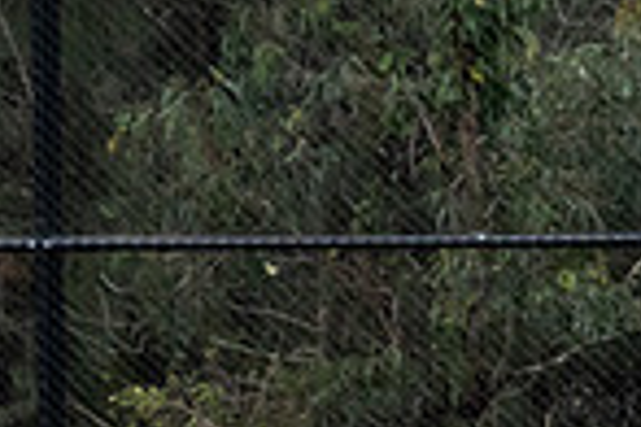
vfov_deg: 0.6
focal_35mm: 2138
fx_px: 38065
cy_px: 462
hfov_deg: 1.0
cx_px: 397
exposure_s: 1/1600
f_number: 6.3
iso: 800
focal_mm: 240
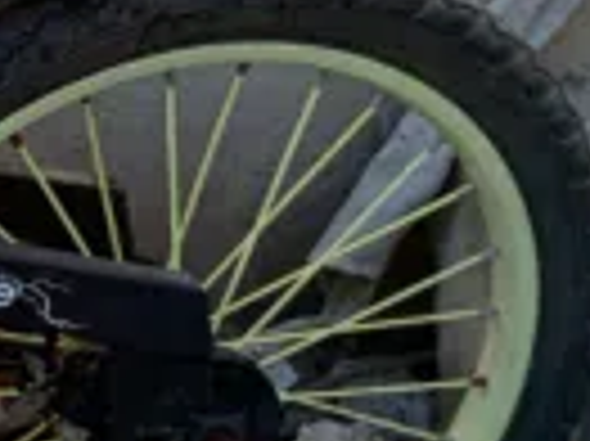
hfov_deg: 13.2
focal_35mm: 127
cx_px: -622
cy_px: 261
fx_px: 2163
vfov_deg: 11.6
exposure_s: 1/684
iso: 102
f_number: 1.85
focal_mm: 3.64
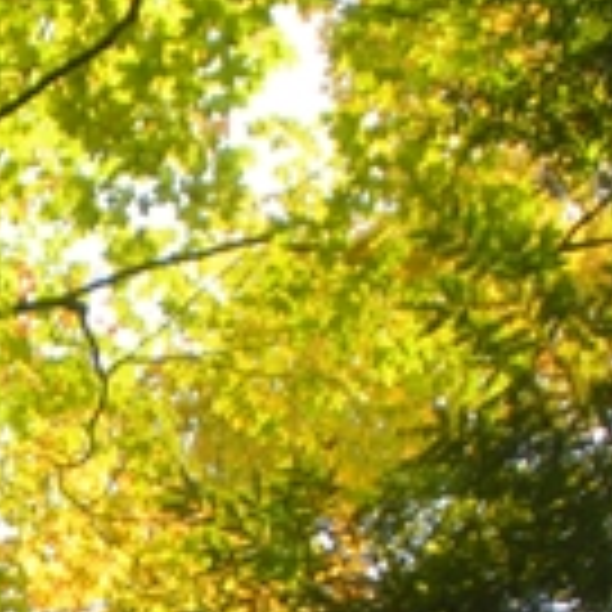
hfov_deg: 9.8
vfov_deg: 9.8
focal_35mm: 172
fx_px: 3440
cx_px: -351
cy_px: 972
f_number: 4
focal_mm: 7.7
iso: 64
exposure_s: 1/170
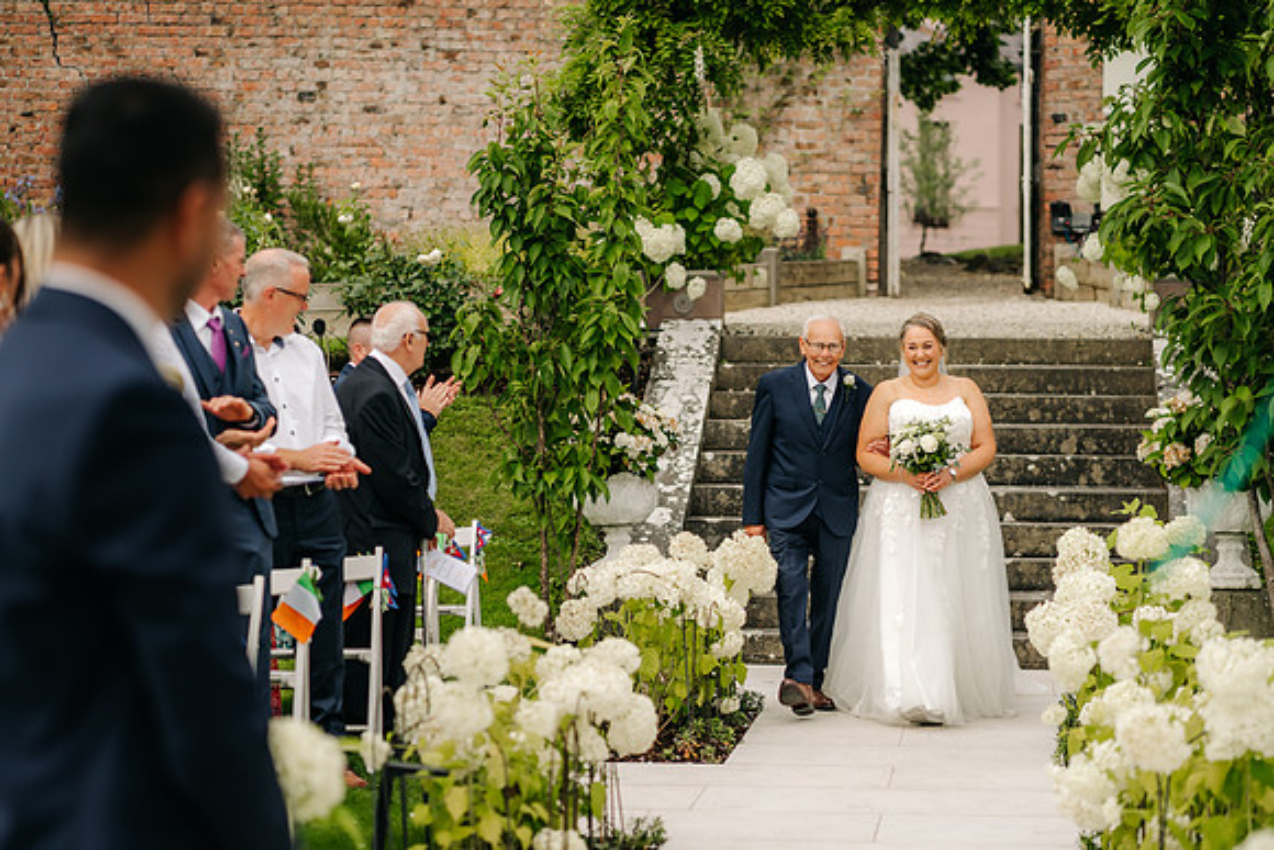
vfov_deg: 15.8
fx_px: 3066
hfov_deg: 23.5
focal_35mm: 87
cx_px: 646
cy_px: 425
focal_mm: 85
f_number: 2.2
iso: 100
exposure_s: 1/2000
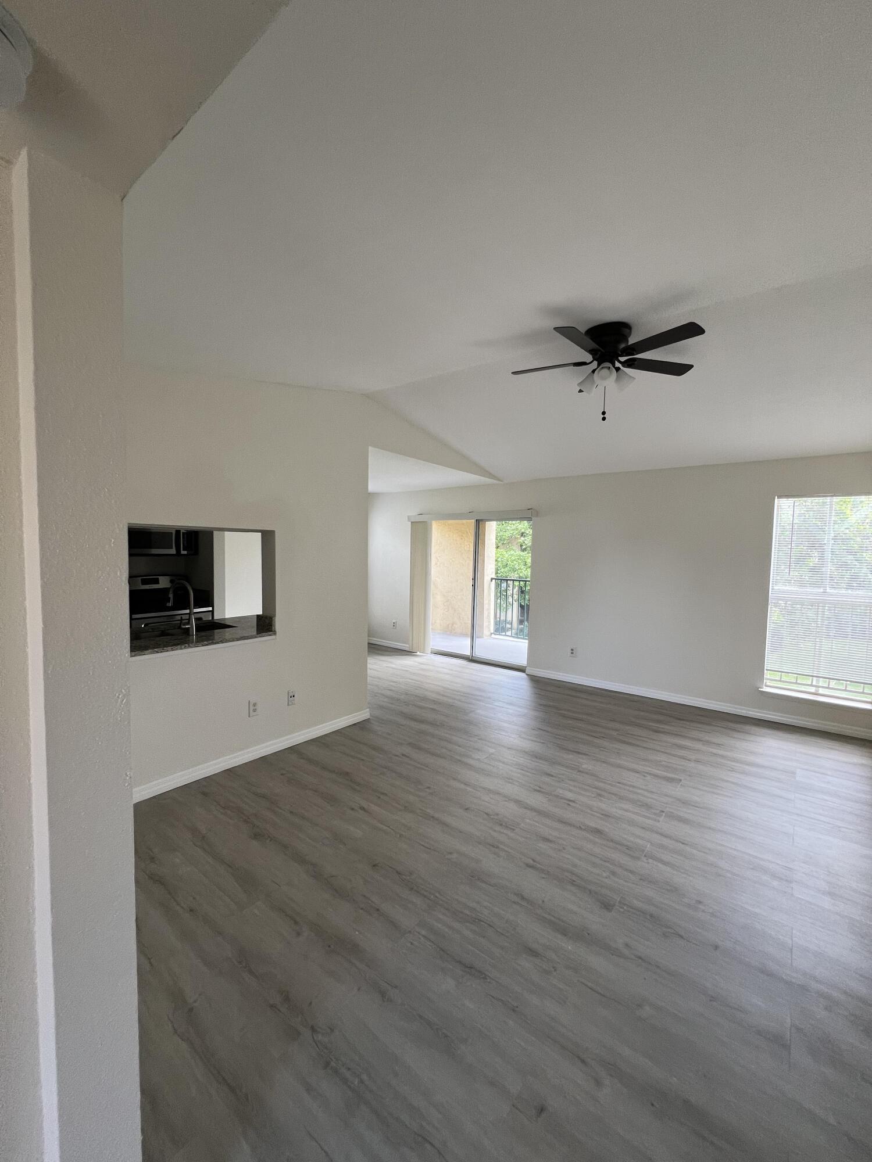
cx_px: 436
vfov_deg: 106.2
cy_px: 581
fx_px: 437
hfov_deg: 89.9
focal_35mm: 13
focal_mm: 1.57
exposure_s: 1/99
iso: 80
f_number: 1.8
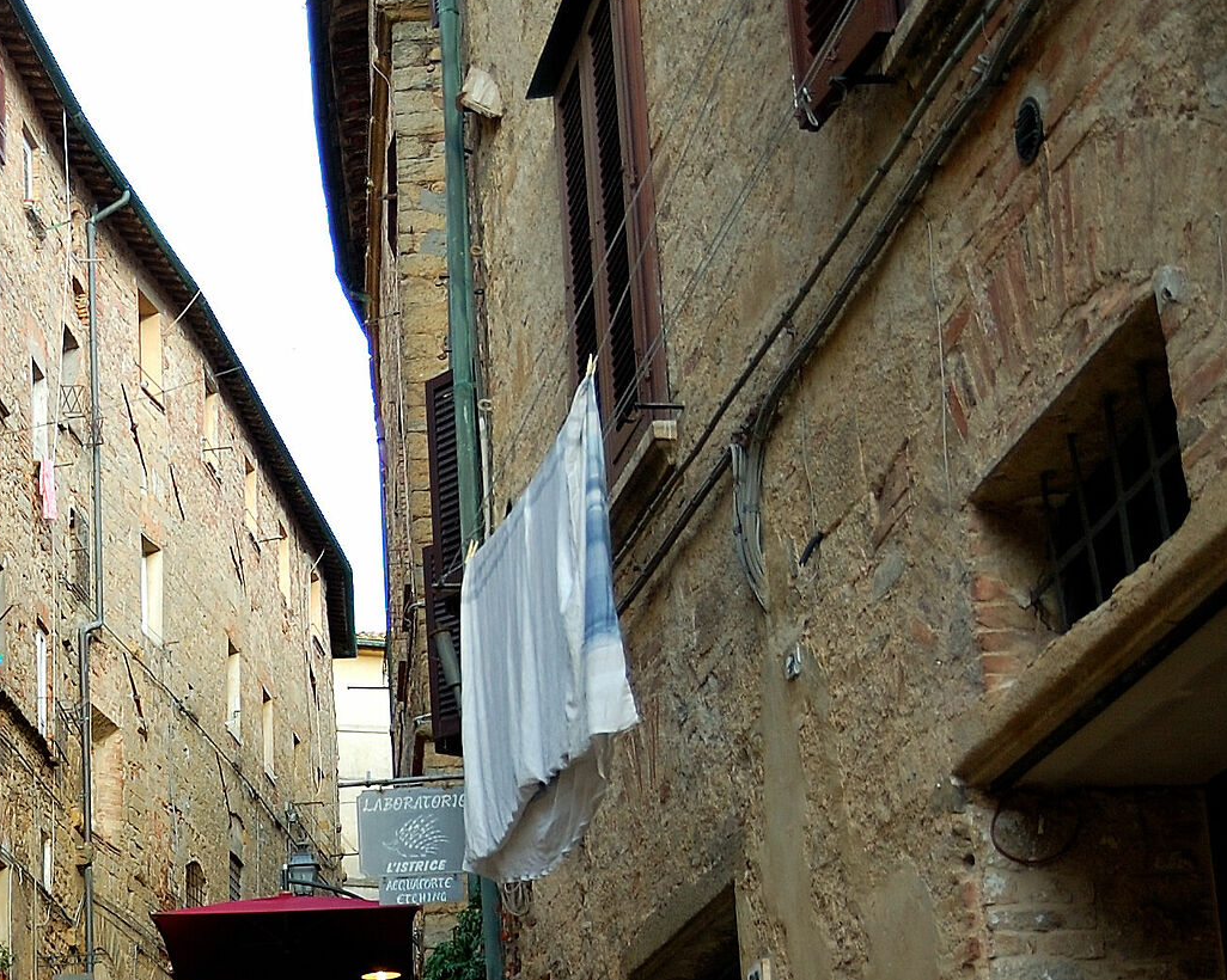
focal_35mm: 79
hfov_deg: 22.7
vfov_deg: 19.2
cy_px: 766
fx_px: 2868
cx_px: -148
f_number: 4
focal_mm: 24
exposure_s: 1/60
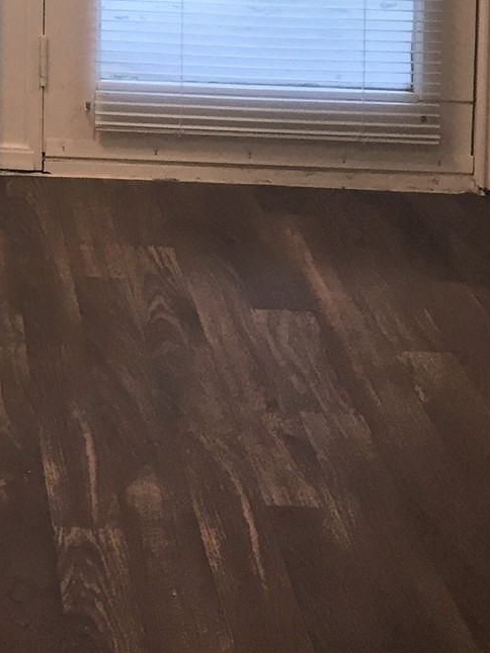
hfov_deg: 15.1
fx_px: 1738
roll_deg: +0.0
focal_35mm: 92
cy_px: -355
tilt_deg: -0.4
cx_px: -196
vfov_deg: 18.6
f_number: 2.2
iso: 32
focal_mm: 4.15
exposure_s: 1/30
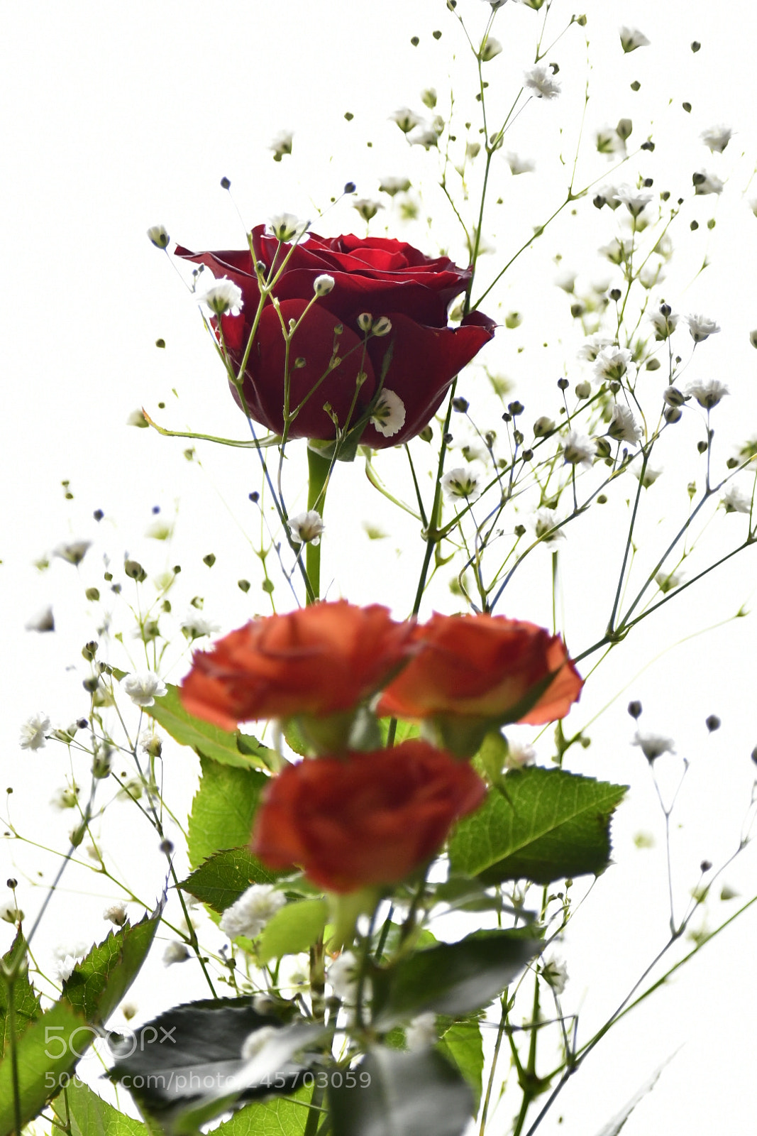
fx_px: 6370
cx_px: 378
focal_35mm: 202
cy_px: 568
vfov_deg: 10.2
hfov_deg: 6.8
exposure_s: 1/200
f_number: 5
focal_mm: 135
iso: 1600
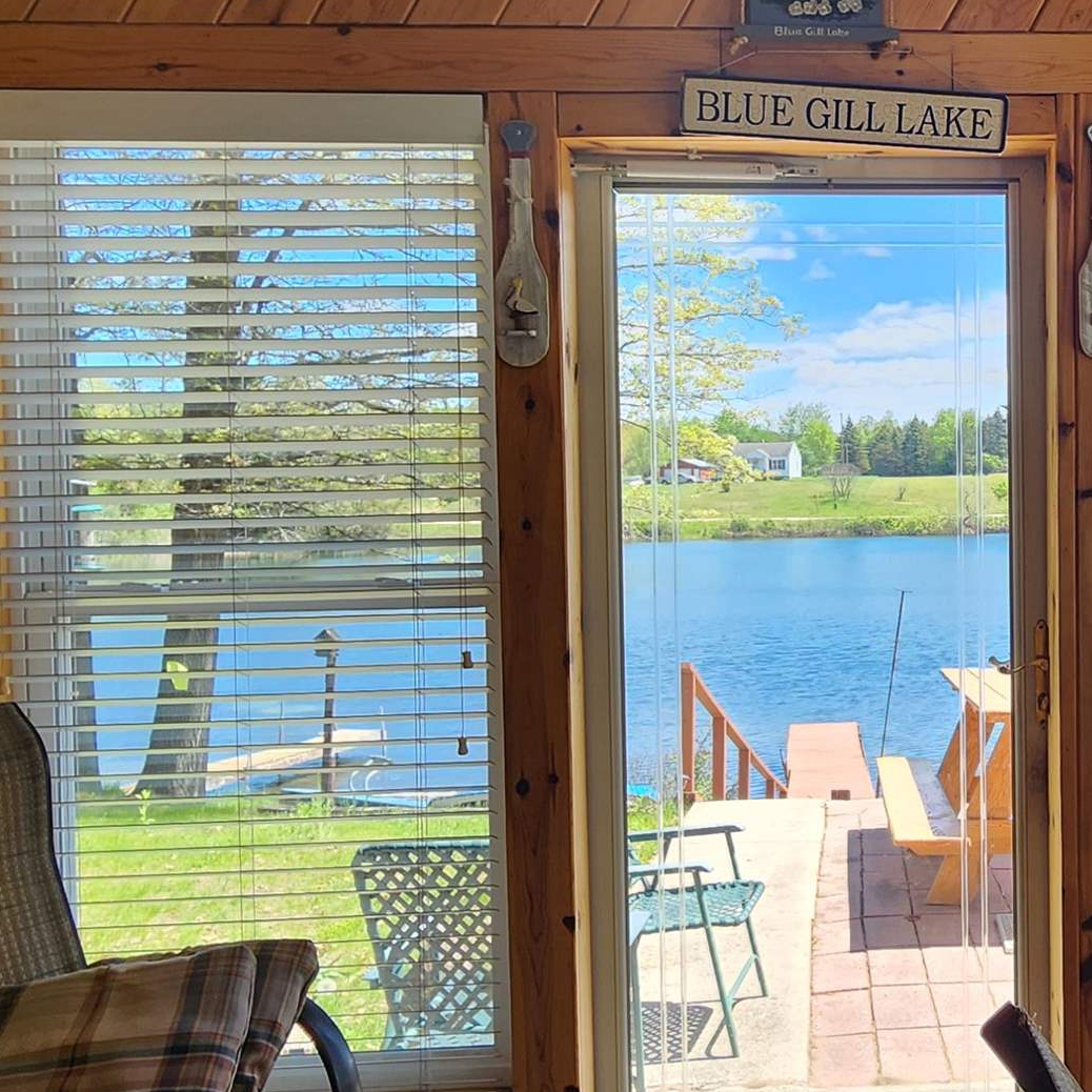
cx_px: 927
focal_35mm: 34
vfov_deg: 48.4
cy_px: 513
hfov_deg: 45.1
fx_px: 1213
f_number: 2.2
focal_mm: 2.2
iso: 50
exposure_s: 1/221
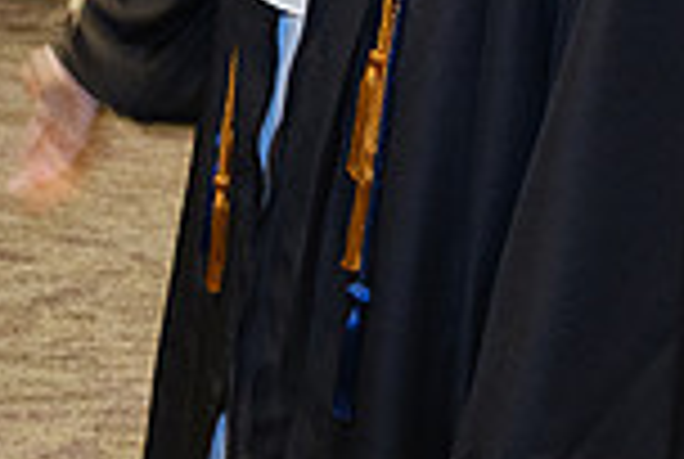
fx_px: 1885
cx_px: 18
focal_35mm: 99
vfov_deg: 12.6
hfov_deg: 20.0
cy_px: -380
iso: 1600
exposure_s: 1/60
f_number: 2.8
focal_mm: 17
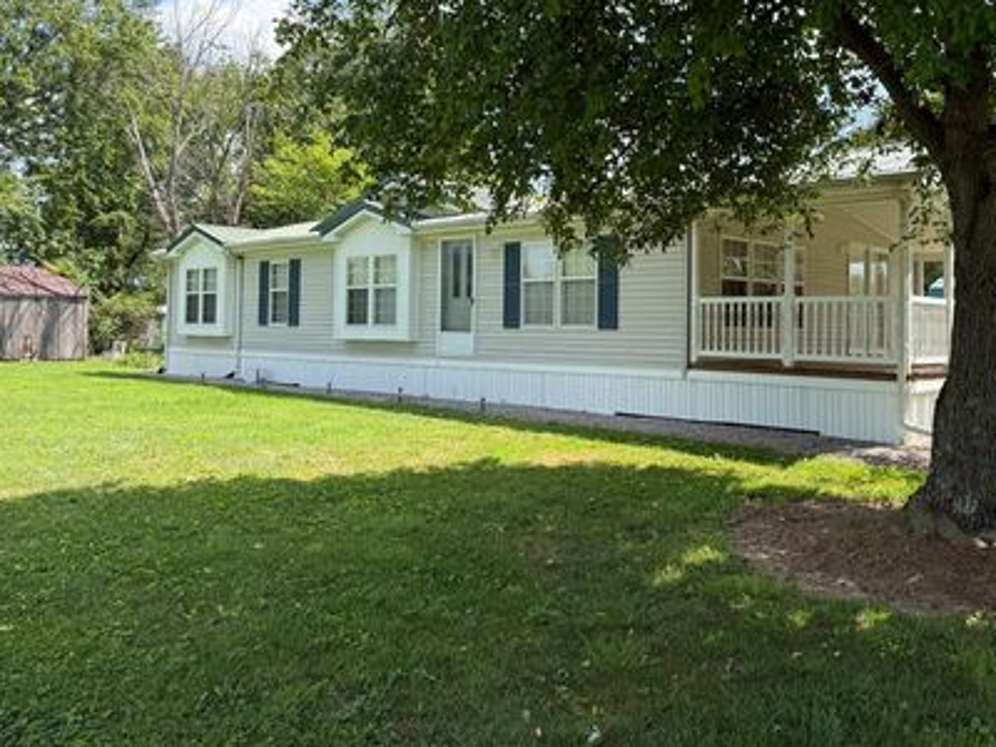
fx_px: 863
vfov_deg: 46.6
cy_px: 303
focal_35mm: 30
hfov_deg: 59.3
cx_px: 610
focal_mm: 6.76
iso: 100
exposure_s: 1/1410
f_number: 1.78
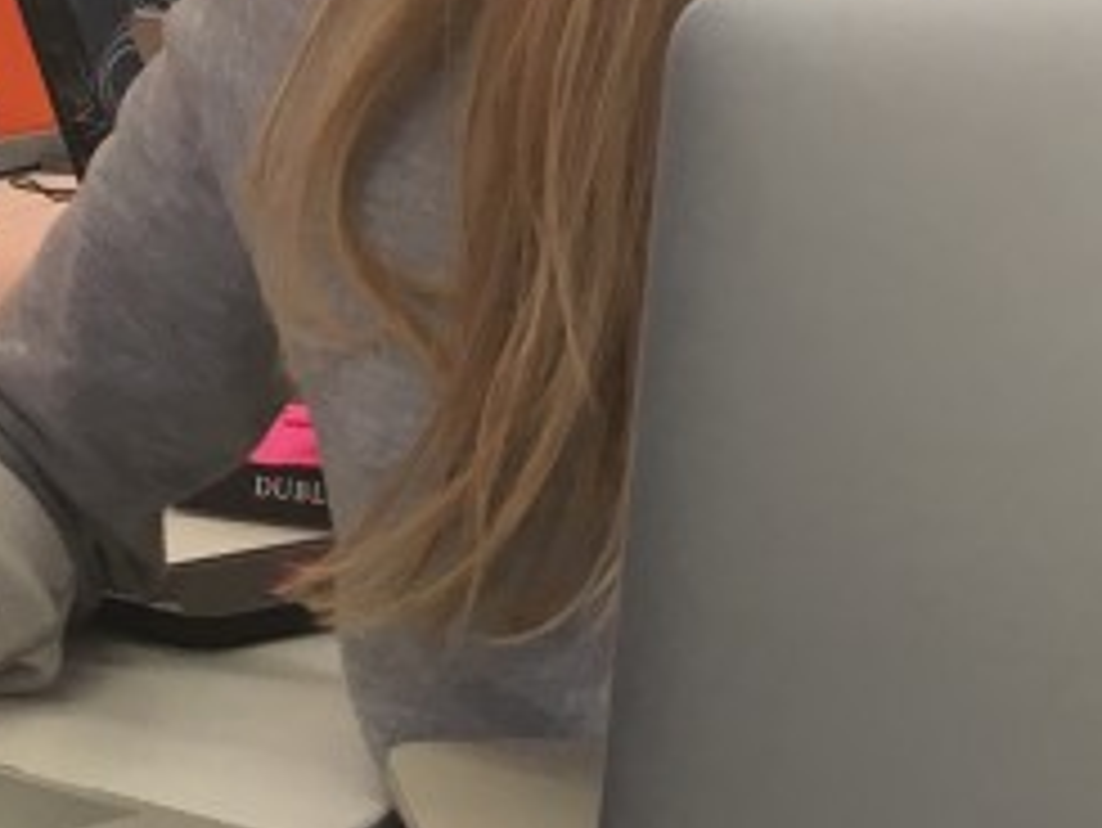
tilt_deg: -8.2
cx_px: 328
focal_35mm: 121
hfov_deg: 16.2
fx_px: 3854
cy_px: 360
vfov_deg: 12.3
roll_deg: -2.4
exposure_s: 1/33
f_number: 2.2
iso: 32
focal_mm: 4.15
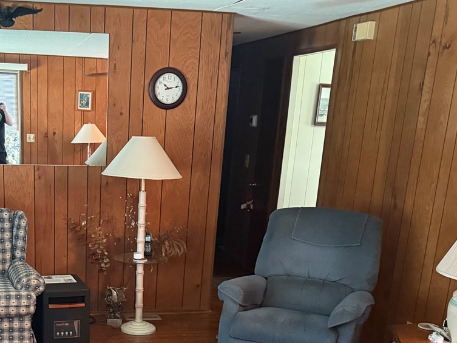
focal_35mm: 51
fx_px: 673
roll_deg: -1.0
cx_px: 108
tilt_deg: -16.2
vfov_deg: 27.3
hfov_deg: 36.5
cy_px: 327
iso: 800
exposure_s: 1/40
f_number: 1.78
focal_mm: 6.76
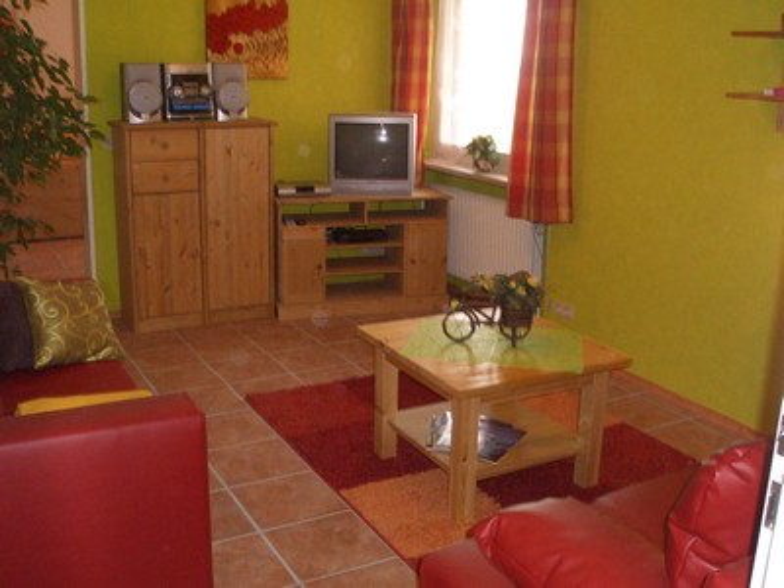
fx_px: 815
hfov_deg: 51.4
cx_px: 392
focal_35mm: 36
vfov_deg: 39.7
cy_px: 294
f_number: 4
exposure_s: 1/40
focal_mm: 4.8
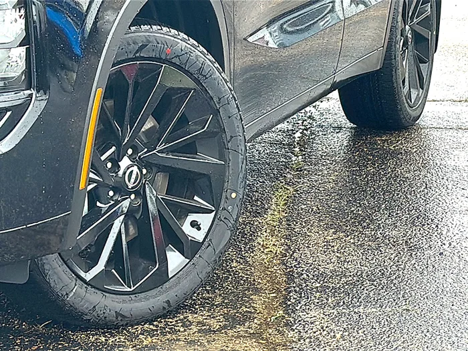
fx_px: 1352
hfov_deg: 19.6
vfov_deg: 14.8
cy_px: 176
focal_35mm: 100
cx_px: 234
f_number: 1.78
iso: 80
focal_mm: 6.86
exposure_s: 1/201
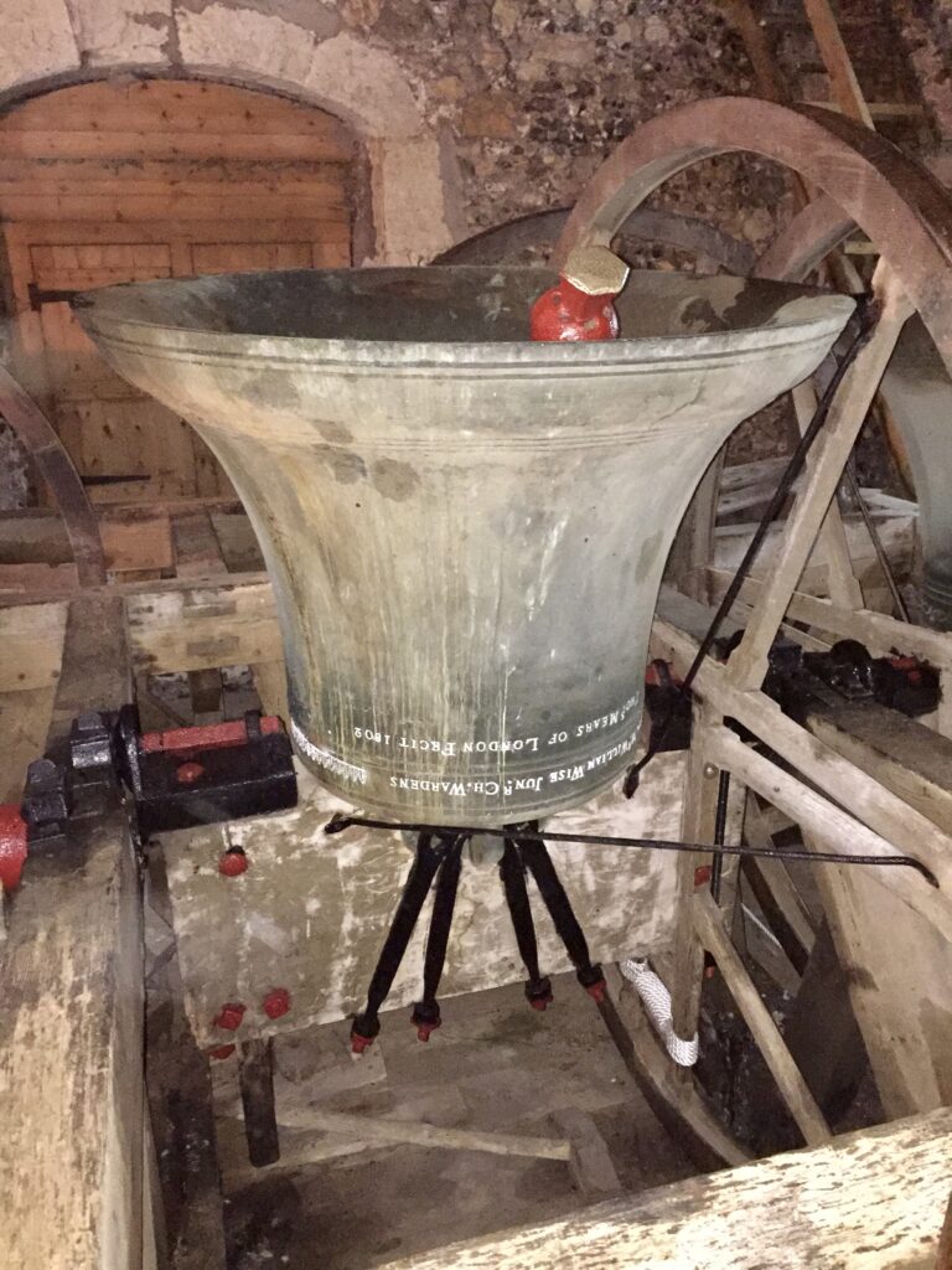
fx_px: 1063
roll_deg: +1.6
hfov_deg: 48.2
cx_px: 476
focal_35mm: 29
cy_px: 635
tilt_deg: -18.5
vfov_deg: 61.7
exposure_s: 1/17
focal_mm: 4.15
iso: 1250
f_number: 2.2
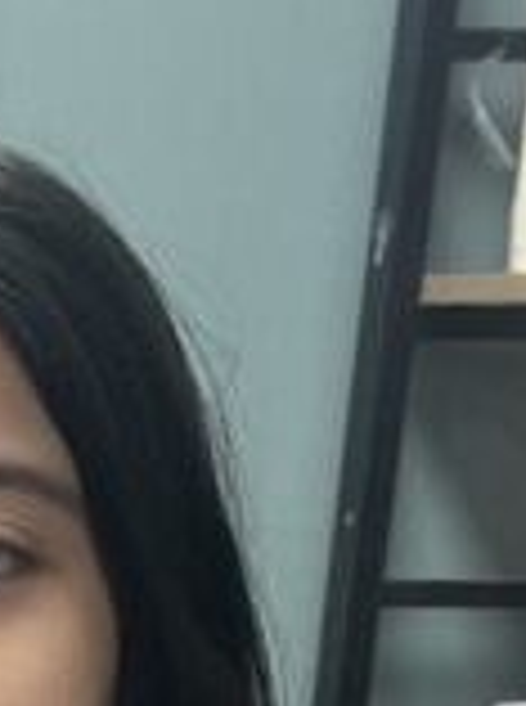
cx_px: -832
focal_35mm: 166
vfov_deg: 10.8
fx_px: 3377
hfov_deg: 8.1
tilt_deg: -17.9
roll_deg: -0.6
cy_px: 1448
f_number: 1.6
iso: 80
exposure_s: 1/100
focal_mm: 5.1
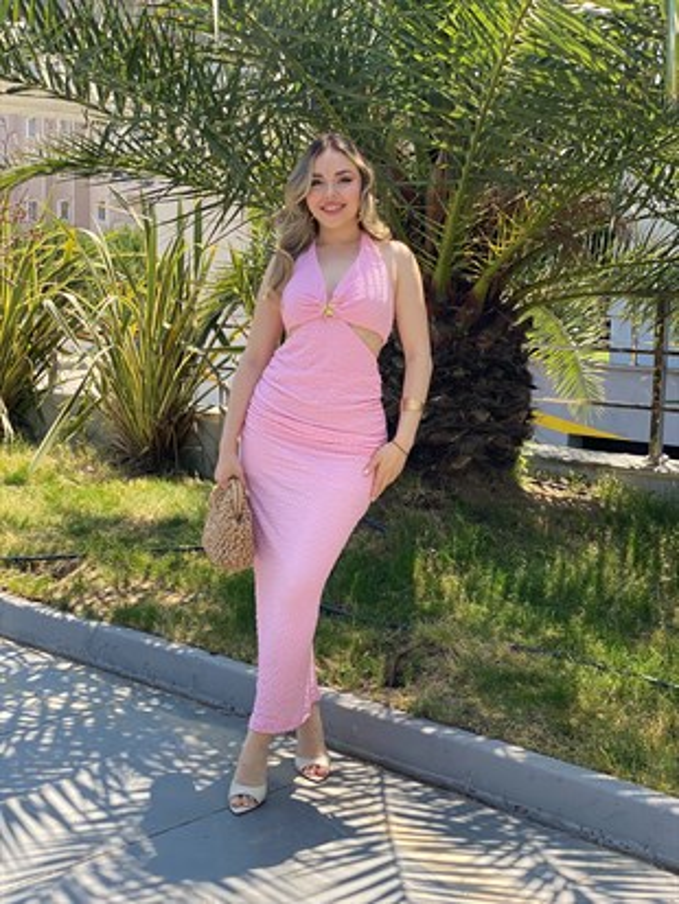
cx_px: 340
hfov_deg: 28.0
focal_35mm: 52
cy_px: 452
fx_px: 1359
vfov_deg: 36.8
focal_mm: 6
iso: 20
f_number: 2
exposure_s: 1/276
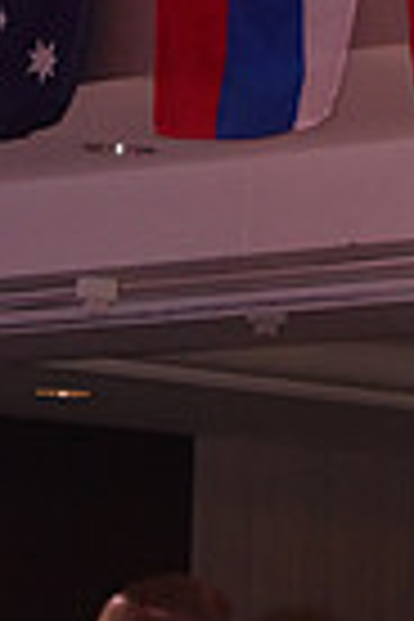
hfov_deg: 3.0
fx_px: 7969
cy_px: 1066
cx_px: 475
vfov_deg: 4.4
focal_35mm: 462
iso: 2500
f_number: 5.6
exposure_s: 1/250
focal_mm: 110
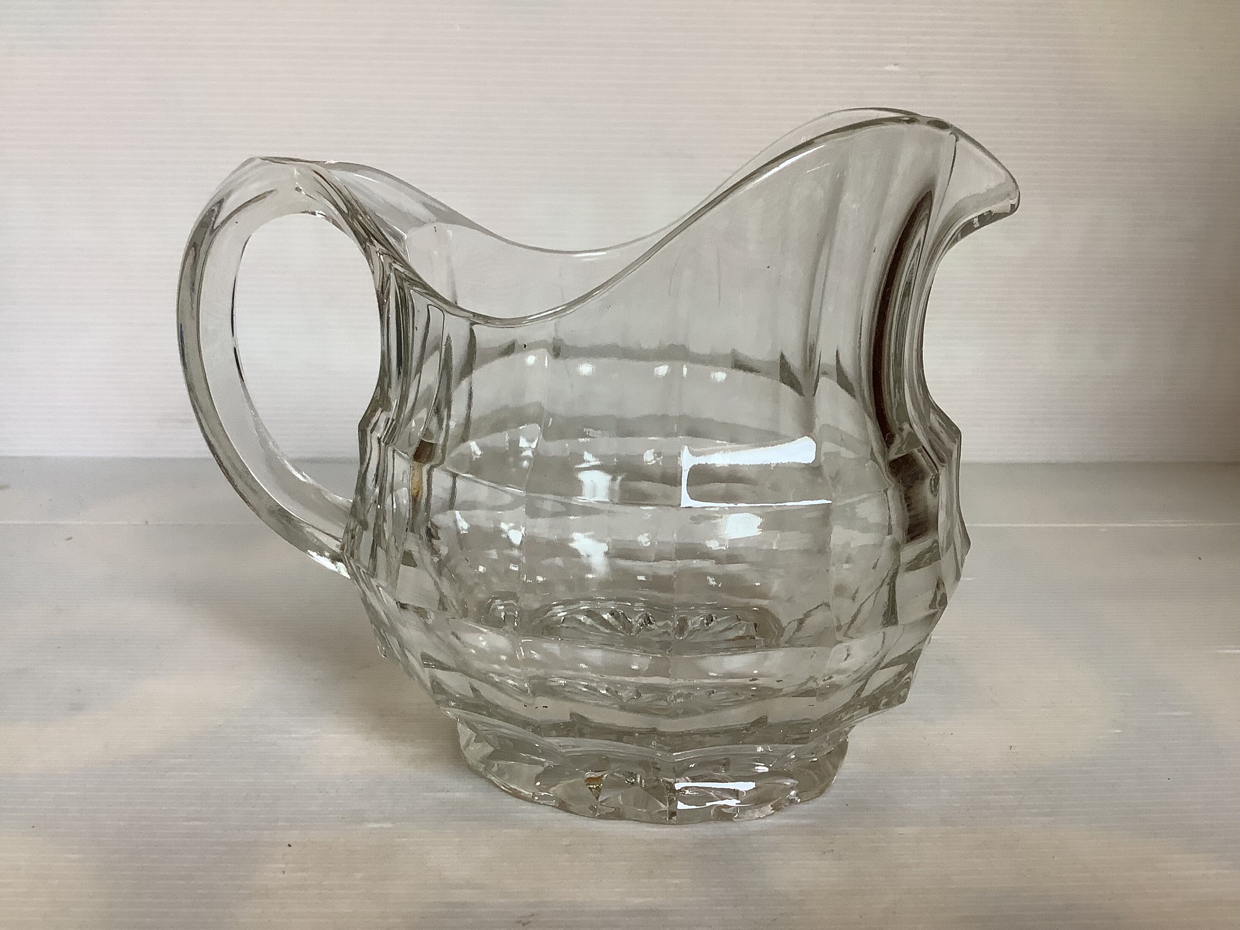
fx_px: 1110
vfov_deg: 45.4
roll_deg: +0.1
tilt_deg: -14.1
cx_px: 620
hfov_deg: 58.4
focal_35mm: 31
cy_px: 465
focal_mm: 3.3
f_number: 2.4
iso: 80
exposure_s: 1/50
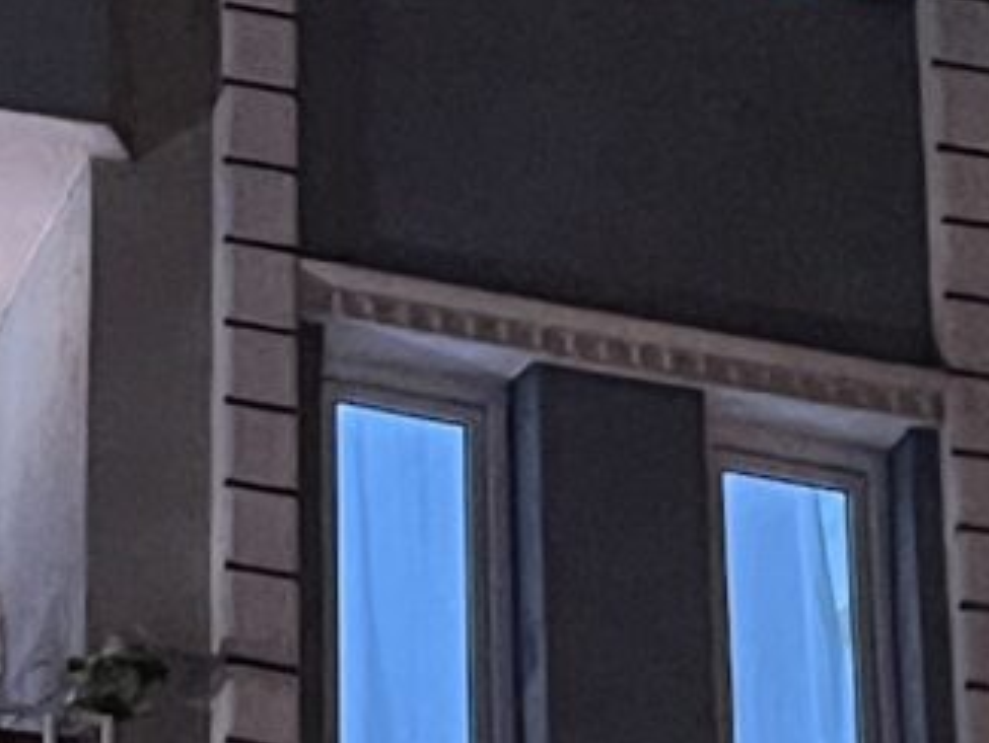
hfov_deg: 9.6
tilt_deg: +25.2
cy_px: 941
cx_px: 429
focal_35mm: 205
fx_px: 5859
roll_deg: +0.5
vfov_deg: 7.2
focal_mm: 5.1
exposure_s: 1/25
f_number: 1.6
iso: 500
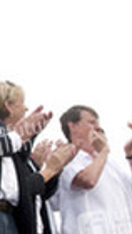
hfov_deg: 9.8
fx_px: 670
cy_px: 97
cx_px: -192
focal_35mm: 108
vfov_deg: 19.8
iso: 800
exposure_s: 1/400
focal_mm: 32
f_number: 10
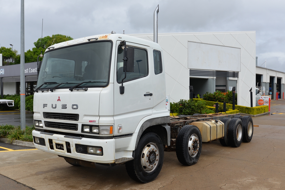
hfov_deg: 54.4
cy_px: 95
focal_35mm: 35
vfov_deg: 37.9
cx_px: 142
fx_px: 277
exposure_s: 1/250
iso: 100
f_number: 8
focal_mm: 35
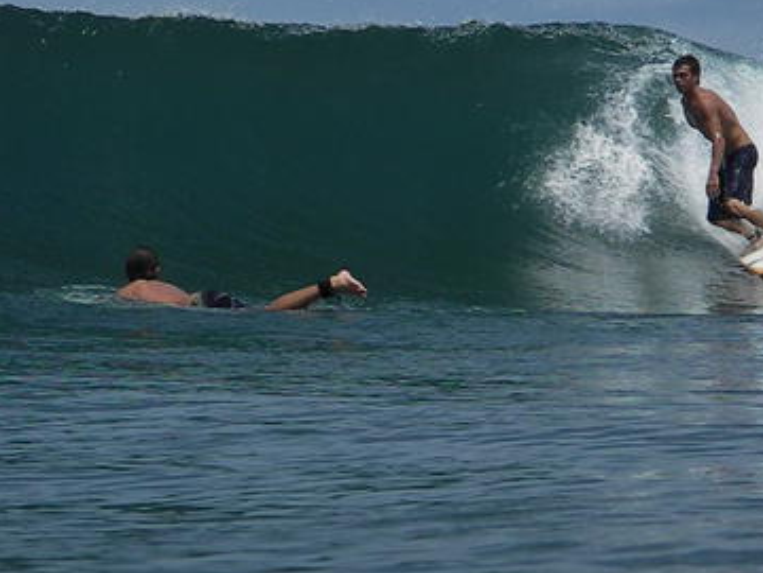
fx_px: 3835
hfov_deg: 11.4
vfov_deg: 8.5
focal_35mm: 174
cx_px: 440
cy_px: 270
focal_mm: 18.9
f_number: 4
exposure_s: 1/1000
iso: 50
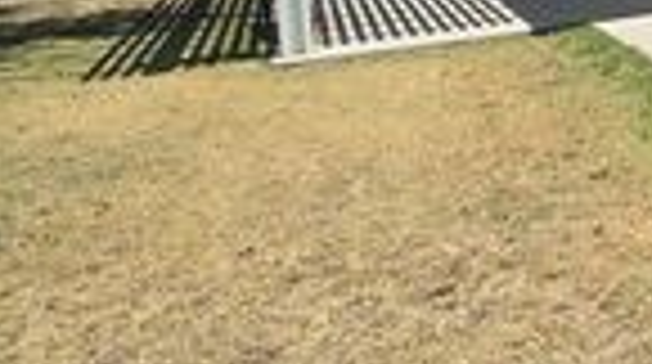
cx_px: 962
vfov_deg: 22.6
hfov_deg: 28.5
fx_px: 846
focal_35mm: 49
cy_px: -56
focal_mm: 2.2
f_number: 2.2
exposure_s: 1/2216
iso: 50
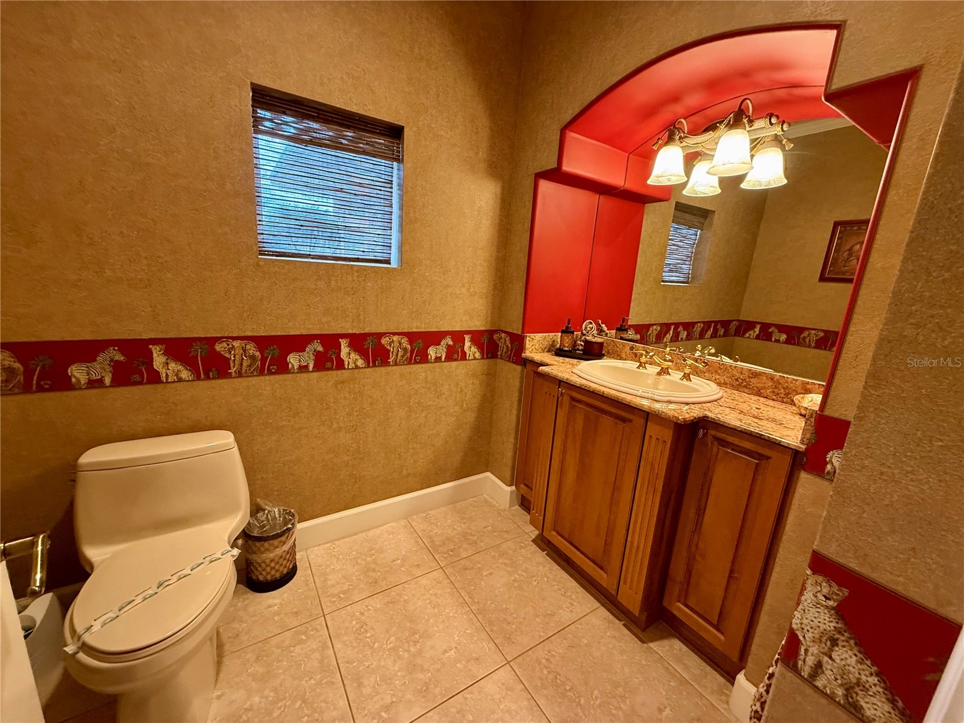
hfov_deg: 102.1
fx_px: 390
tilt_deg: -12.6
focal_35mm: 14
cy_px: 362
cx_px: 482
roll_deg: -3.2
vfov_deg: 85.7
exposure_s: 1/60
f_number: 2.2
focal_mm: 2.22
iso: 250
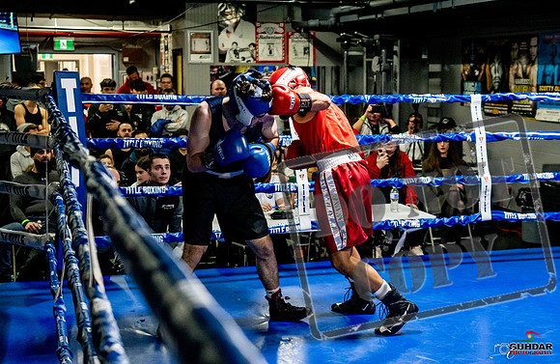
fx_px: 928
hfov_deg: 33.5
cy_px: 150
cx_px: 321
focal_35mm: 60
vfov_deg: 22.2
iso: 5000
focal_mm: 35
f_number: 2.8
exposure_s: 1/800
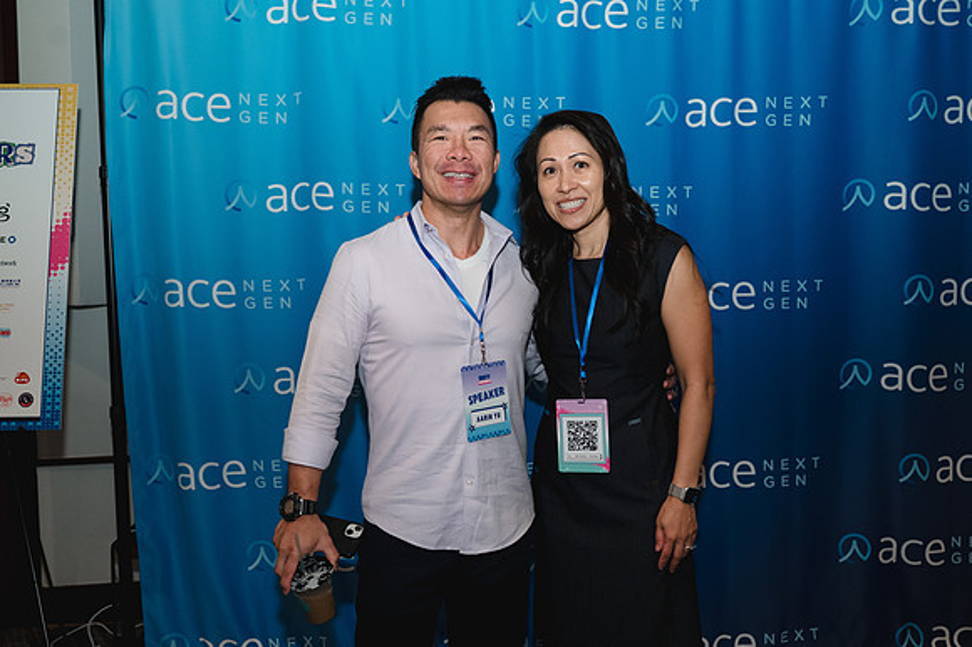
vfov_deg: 37.4
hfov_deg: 53.9
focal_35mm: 35
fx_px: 955
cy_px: 324
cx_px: 486
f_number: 3.5
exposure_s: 1/200
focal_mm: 35
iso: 3200
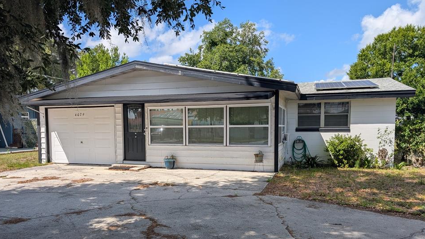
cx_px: 208
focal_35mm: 28
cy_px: 155
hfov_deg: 67.9
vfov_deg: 41.1
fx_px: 316
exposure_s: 1/907
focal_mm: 6.9
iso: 20
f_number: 1.68
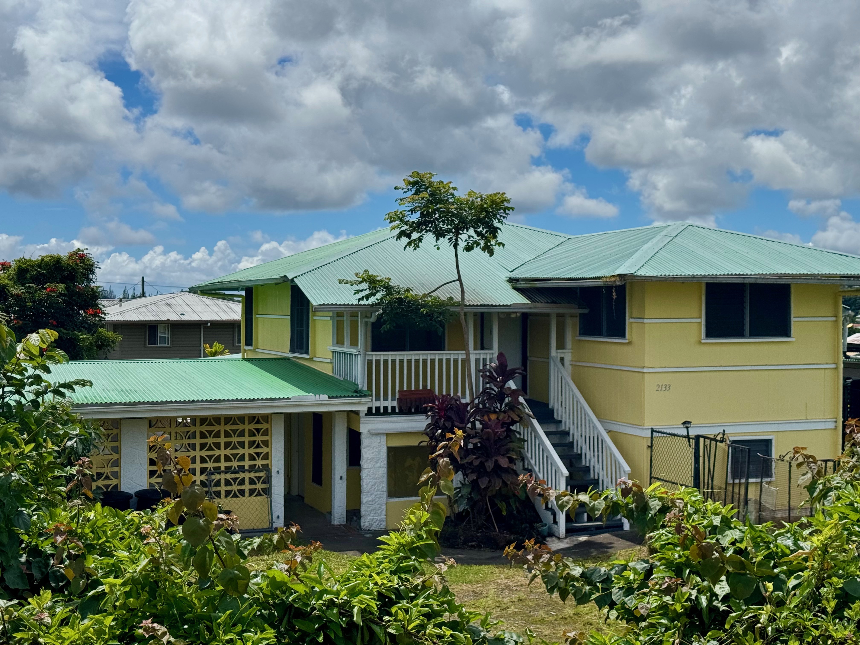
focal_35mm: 48
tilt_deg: -1.3
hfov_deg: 39.7
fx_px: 1193
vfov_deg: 30.3
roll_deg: -1.3
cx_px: 430
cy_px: 322
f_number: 1.78
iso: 64
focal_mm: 6.76
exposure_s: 1/10526
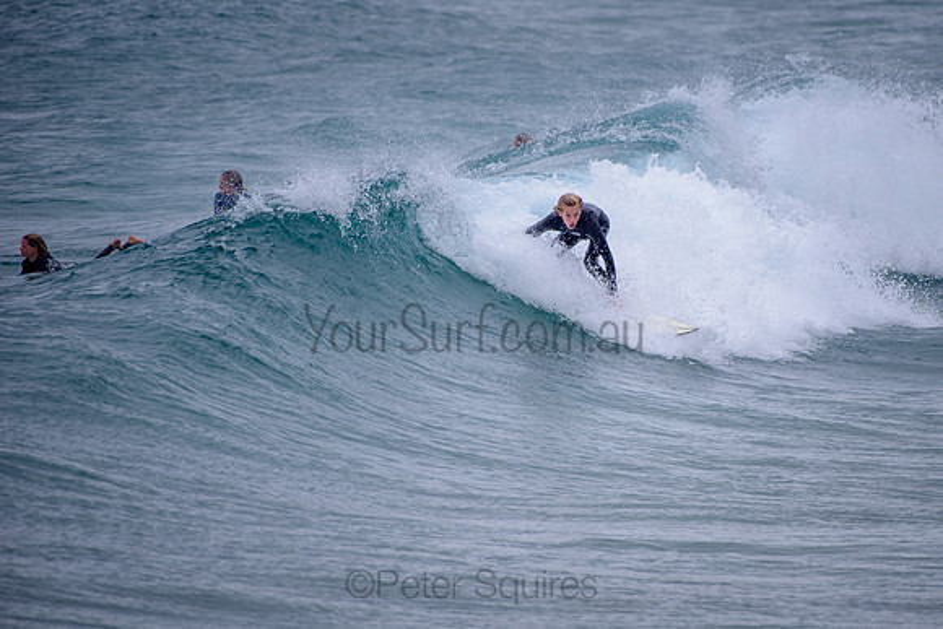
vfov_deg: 2.2
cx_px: 578
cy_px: 316
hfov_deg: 3.4
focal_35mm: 613
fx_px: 16061
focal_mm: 500
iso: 220
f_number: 5.6
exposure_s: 1/2000
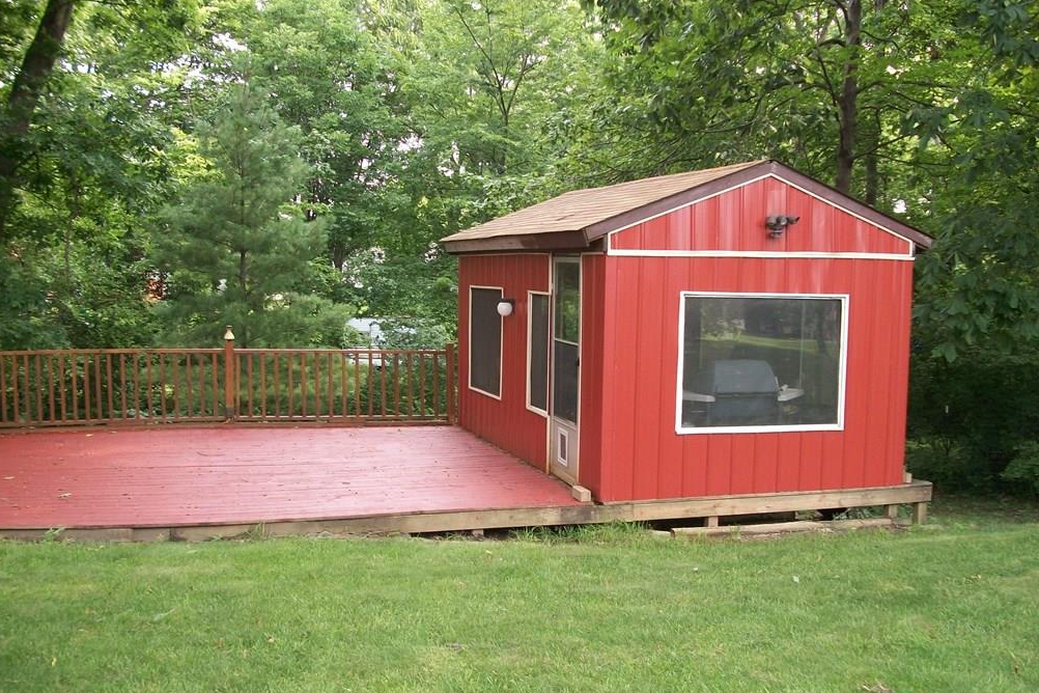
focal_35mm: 34
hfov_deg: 55.8
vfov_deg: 38.9
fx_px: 981
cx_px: 516
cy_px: 375
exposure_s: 1/80
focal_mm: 5.7
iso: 80
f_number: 2.9
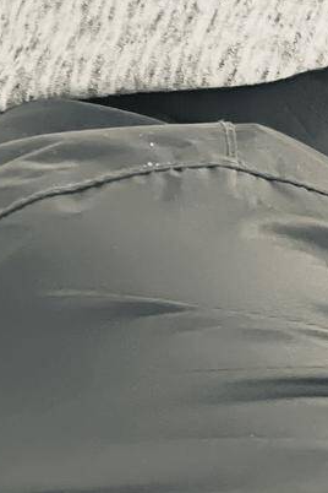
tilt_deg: +8.8
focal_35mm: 339
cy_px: -338
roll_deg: +2.8
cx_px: 786
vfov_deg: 6.0
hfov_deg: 4.0
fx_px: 4633
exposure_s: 1/121
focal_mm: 7.5
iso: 20
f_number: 2.2
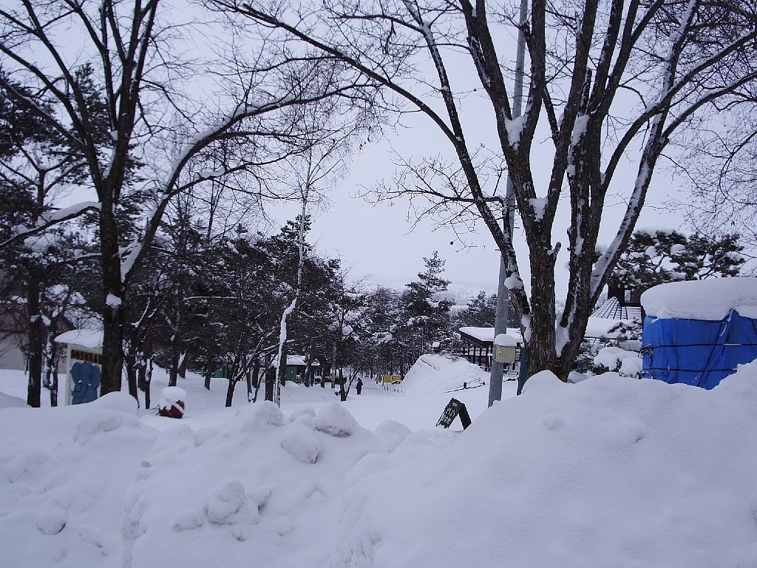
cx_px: 378
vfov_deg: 35.1
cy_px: 284
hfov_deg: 45.8
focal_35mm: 41
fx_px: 897
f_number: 4.6
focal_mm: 6.8
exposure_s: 1/250
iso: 50
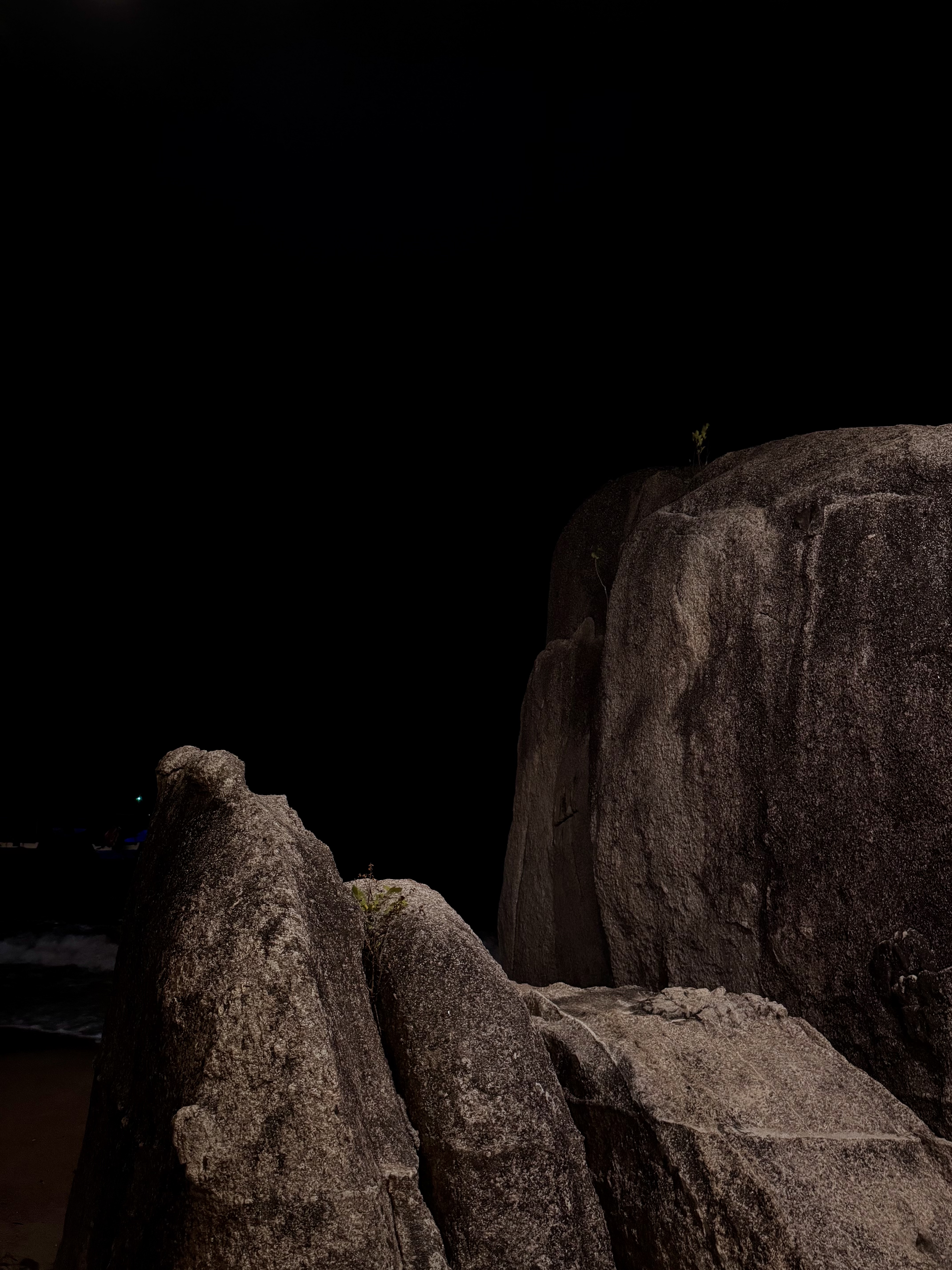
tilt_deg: +9.7
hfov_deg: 56.8
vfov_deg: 71.6
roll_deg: -0.5
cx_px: 476
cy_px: 635
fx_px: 880
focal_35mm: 24
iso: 1000
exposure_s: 1/25
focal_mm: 6.76
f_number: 1.78
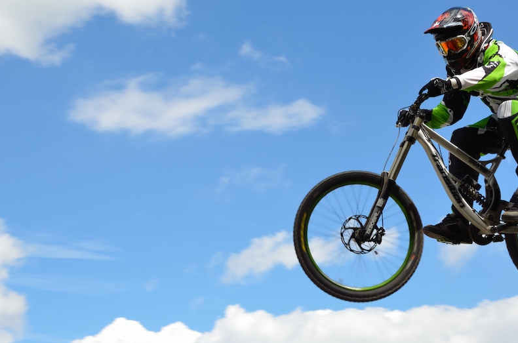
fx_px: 1005
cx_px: 298
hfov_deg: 28.9
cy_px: 128
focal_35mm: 70
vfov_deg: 19.3
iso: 110
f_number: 8
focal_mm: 36
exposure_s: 1/250
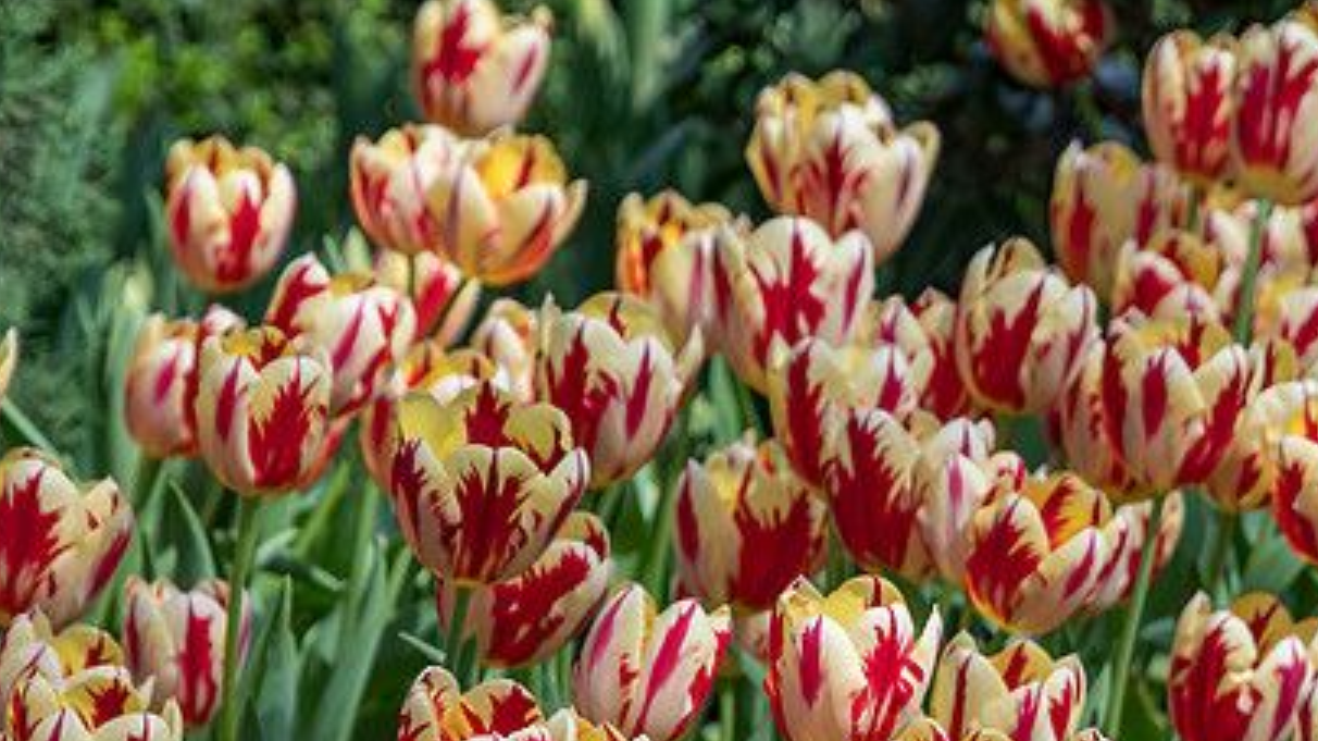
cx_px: 789
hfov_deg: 4.7
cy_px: 594
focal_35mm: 455
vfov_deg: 2.7
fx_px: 15897
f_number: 8
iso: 400
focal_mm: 185
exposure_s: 1/400
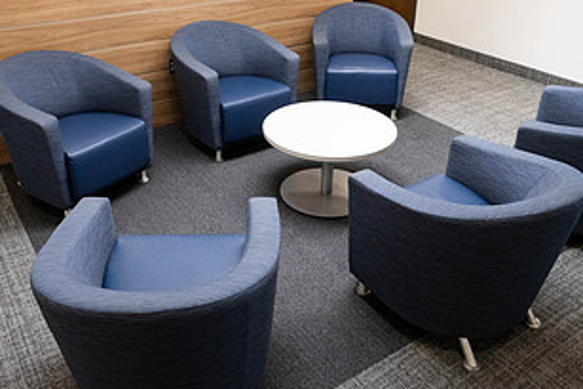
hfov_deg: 54.4
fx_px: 567
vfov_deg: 37.2
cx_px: 279
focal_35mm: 35
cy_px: 109
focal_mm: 18.5
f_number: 9
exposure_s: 1/100
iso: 1600
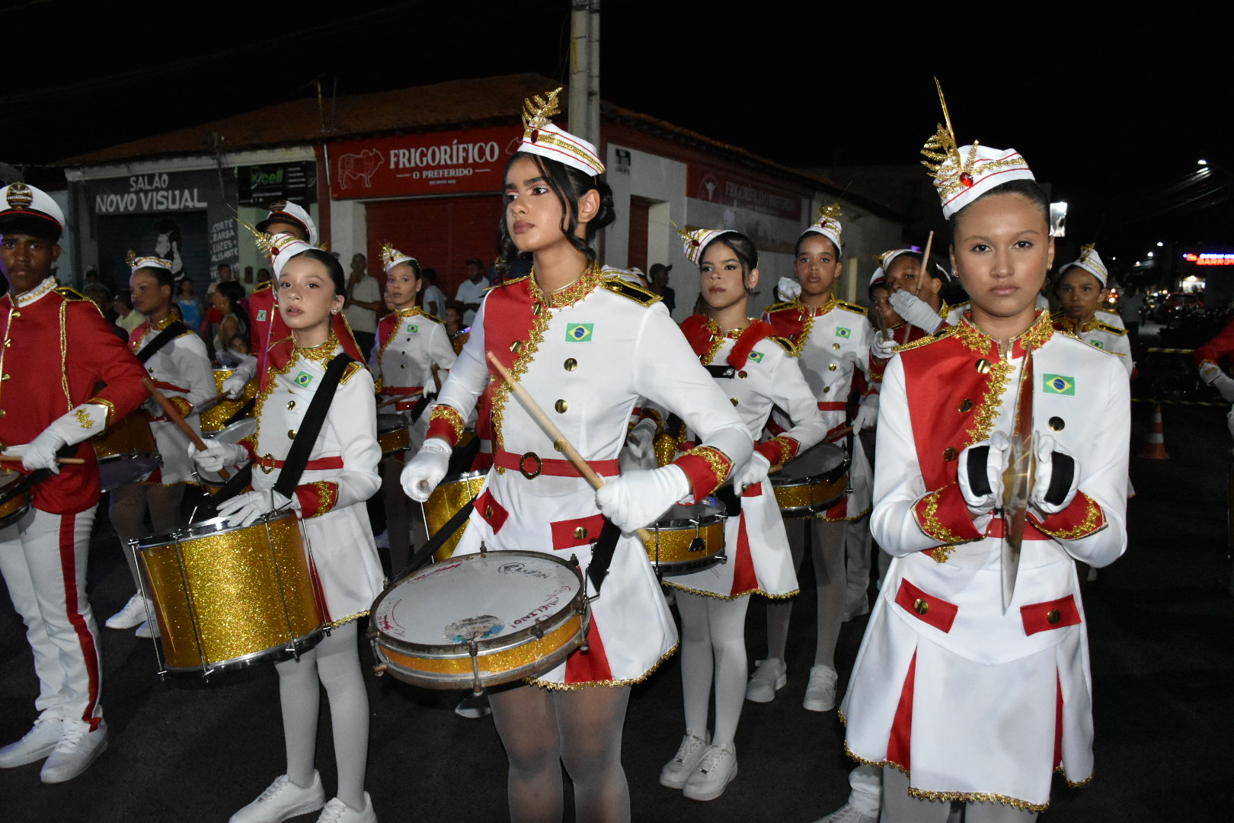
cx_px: 617
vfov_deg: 47.9
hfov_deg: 67.4
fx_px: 925
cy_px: 412
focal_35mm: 27
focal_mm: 18
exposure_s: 1/100
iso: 5000
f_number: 4
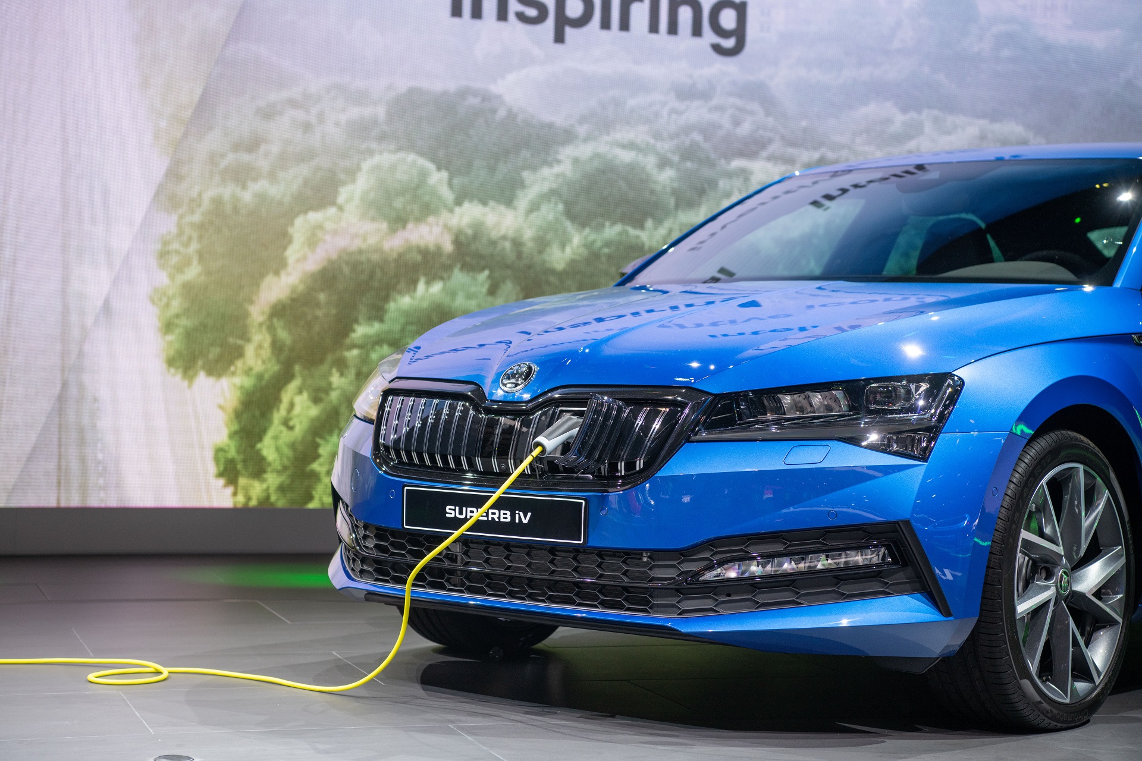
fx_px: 2220
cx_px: 571
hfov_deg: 28.8
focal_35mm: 70
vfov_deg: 19.5
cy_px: 380
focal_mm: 70
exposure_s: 1/100
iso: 250
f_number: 4
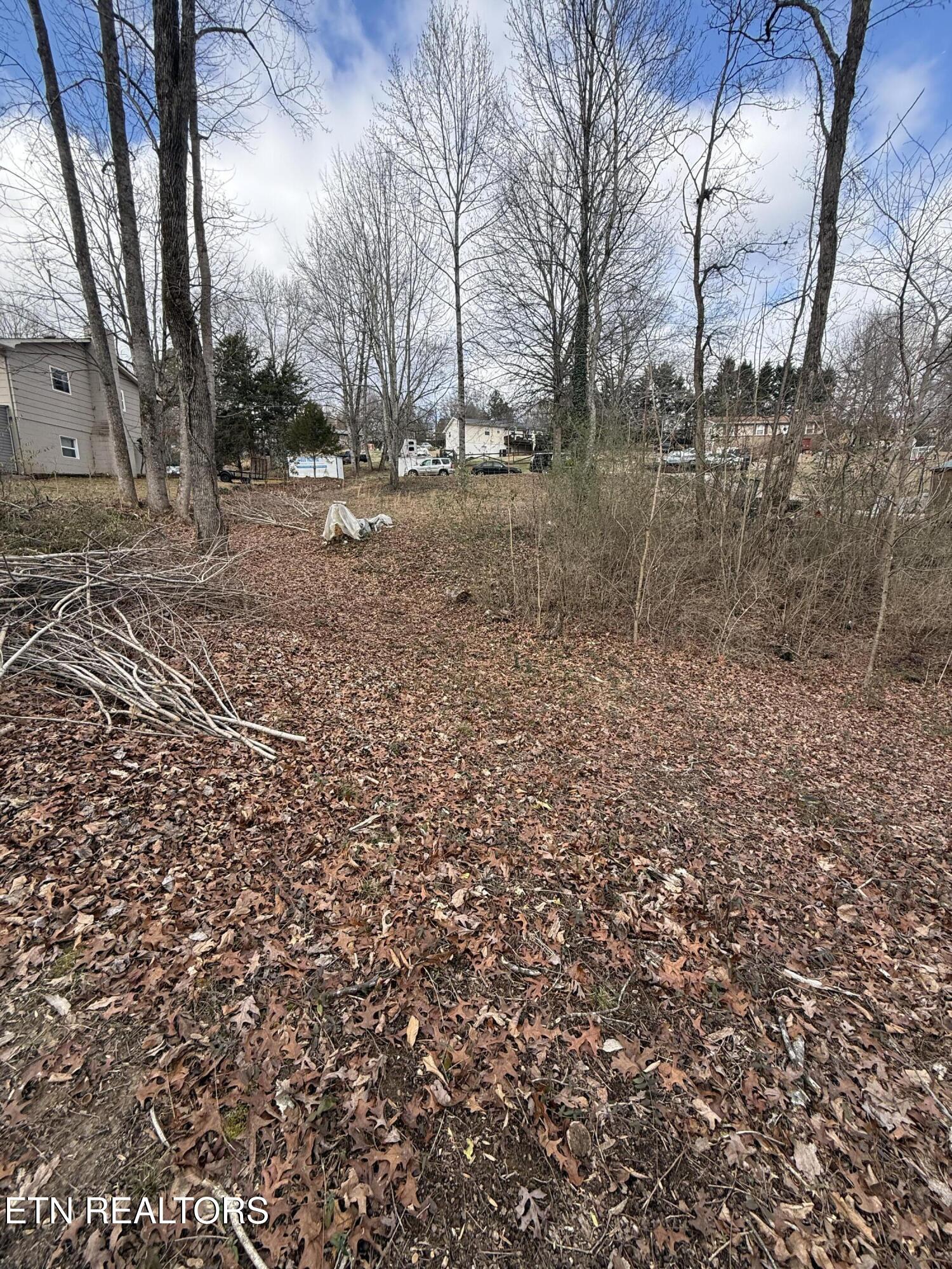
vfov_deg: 102.1
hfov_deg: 85.7
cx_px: 476
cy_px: 634
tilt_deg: -11.5
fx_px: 513
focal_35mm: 14
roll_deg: -0.1
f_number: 2.2
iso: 64
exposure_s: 1/419
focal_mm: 2.22
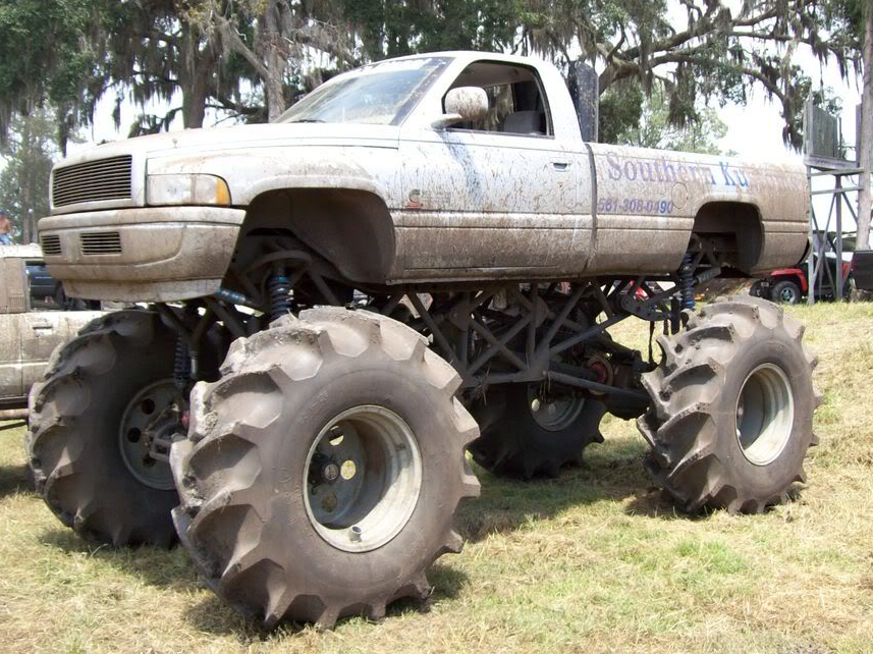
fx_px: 1084
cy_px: 279
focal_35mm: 43
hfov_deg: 43.8
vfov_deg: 33.5
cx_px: 491
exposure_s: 1/442
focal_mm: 6
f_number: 2.7
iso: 80
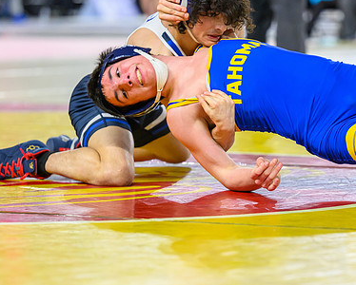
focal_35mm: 232
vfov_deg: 6.7
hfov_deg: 8.3
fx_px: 2447
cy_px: 159
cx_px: 254
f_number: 2.8
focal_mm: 125
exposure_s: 1/800
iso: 2000
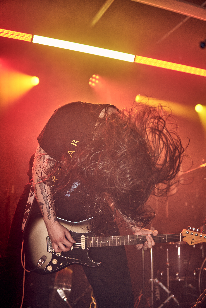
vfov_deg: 43.6
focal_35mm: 45
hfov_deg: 29.9
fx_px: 386
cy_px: 154
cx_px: 103
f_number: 1.6
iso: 100
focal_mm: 30
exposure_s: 1/320
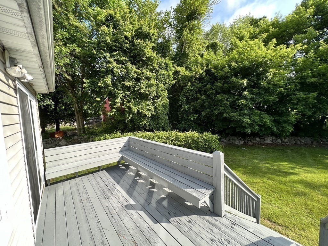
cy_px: 123
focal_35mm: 13
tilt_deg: -2.0
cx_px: 164
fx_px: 123
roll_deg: +3.6
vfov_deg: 89.9
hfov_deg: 106.2
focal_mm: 1.57
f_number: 1.8
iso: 32
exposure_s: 1/256
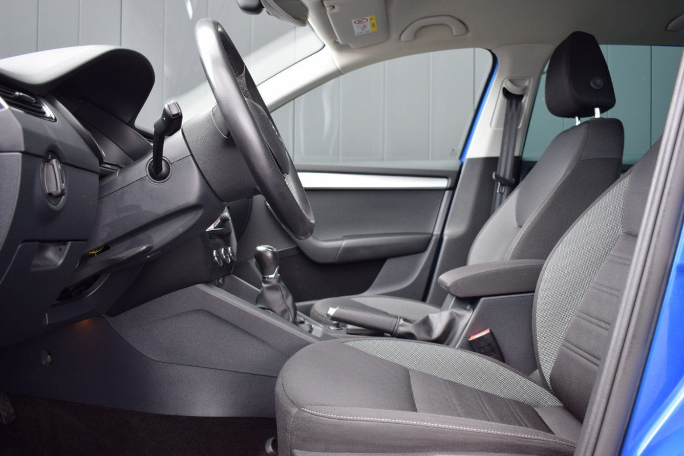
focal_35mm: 33
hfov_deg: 57.2
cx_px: 342
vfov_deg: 40.0
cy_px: 228
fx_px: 627
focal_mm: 22
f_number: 4.5
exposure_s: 1/80
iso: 400
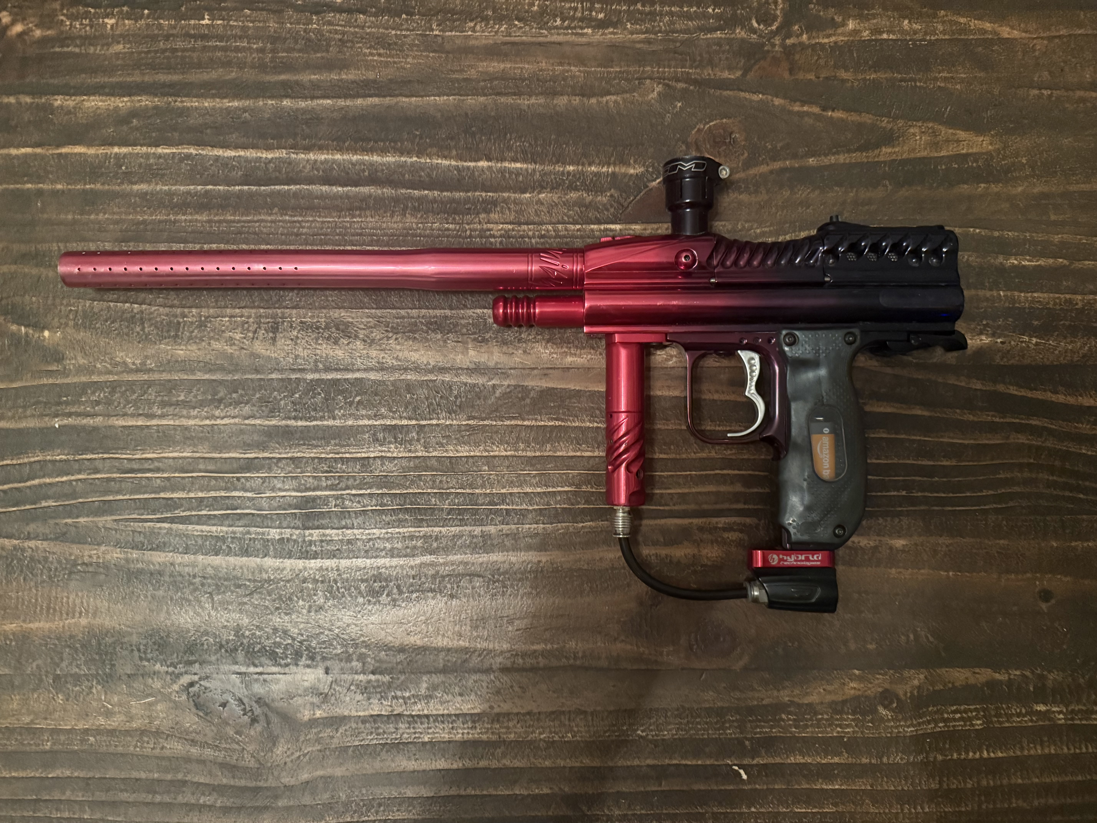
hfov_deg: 71.6
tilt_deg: -86.4
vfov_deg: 56.8
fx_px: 761
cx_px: 548
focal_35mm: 24
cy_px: 412
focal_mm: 6.76
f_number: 1.78
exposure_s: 1/30
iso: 1000
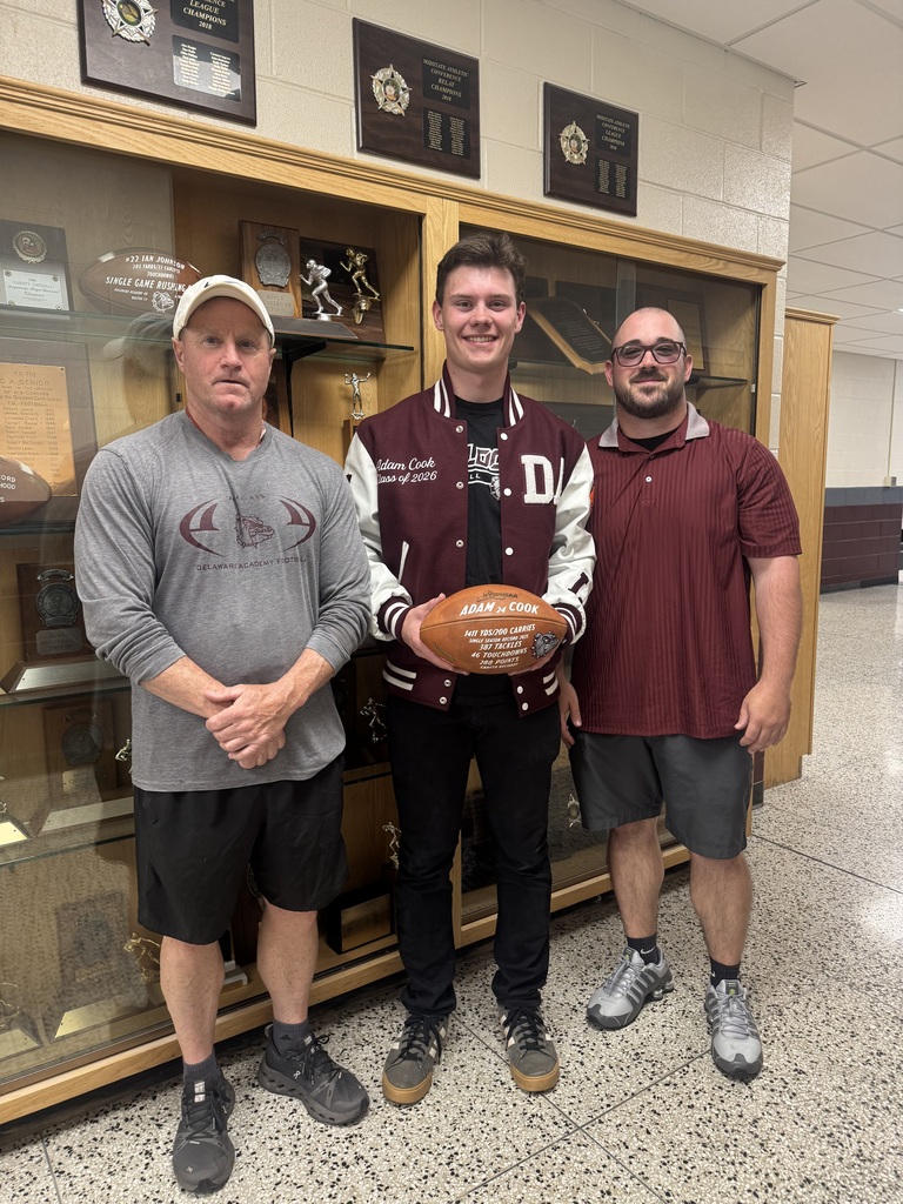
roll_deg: +0.6
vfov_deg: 71.6
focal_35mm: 24
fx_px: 835
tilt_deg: -7.6
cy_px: 602
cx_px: 452
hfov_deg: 56.8
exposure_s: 1/60
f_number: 1.78
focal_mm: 6.76
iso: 160
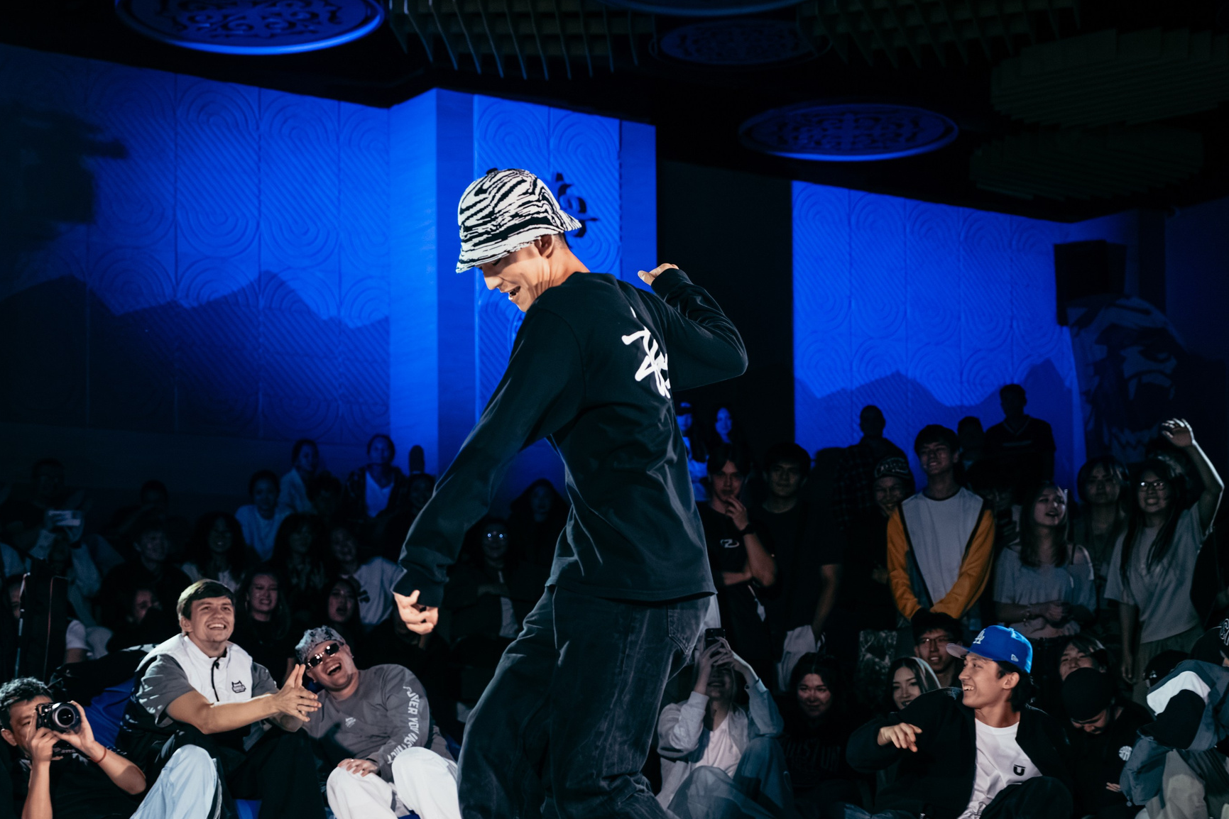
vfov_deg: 19.1
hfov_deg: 28.4
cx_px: 520
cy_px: 522
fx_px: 2424
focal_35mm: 71
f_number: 2.8
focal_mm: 48
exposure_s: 1/800
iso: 3200
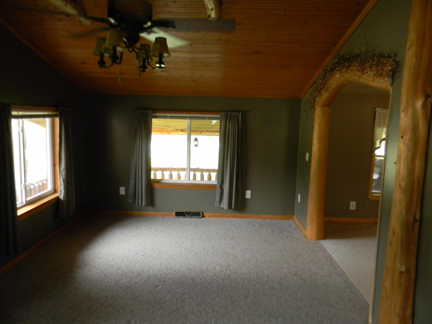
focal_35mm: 28
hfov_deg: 63.4
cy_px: 162
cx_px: 216
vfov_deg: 49.7
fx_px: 349
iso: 303
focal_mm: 5
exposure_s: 1/30
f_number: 3.5
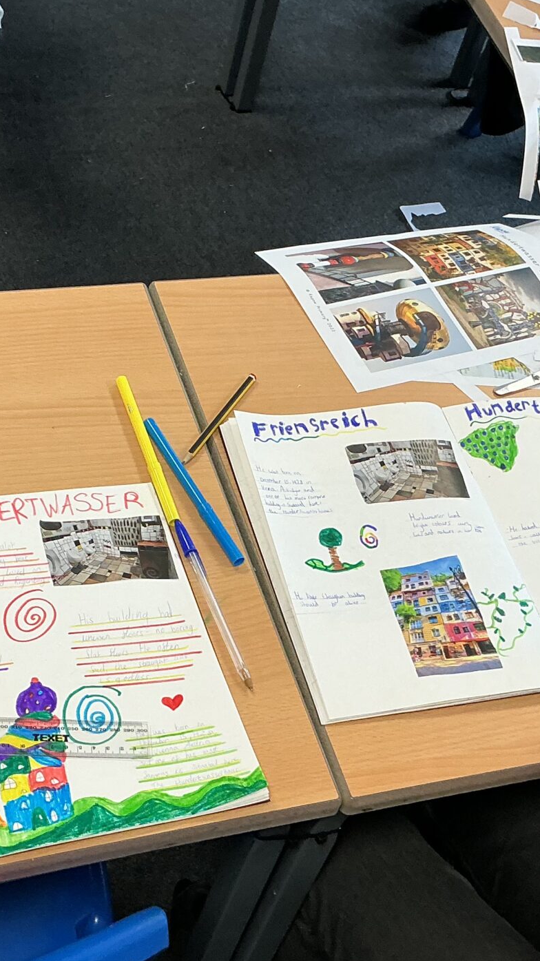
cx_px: 218
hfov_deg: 20.7
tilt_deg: -50.1
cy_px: 526
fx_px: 1477
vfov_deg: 36.0
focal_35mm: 58
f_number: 1.8
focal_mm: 3
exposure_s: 1/60
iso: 40
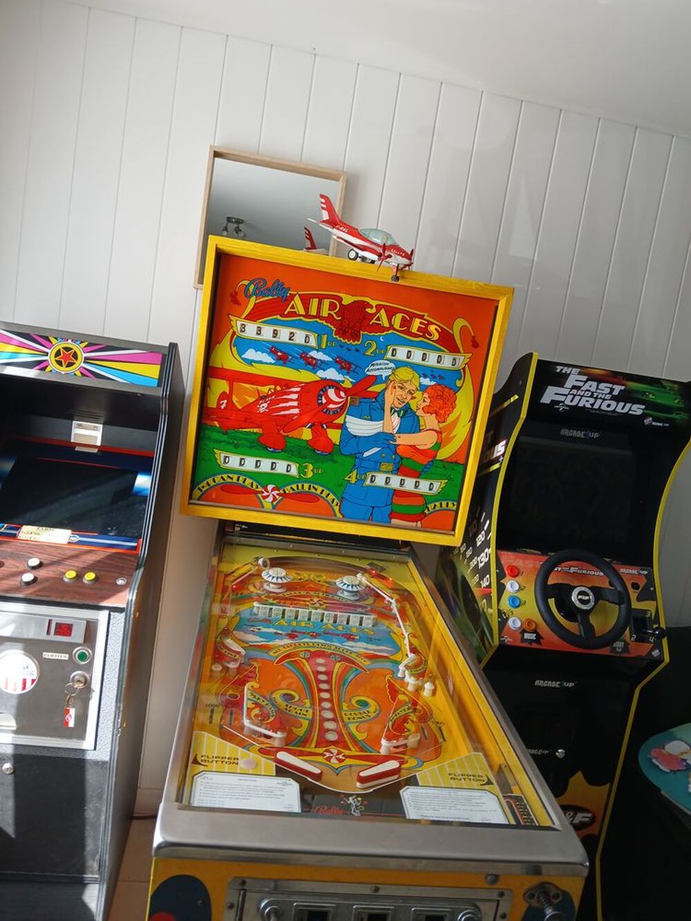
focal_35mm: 26
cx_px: 346
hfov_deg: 53.1
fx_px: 692
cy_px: 460
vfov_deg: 67.3
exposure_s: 1/50
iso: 32
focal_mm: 3.98
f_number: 1.8
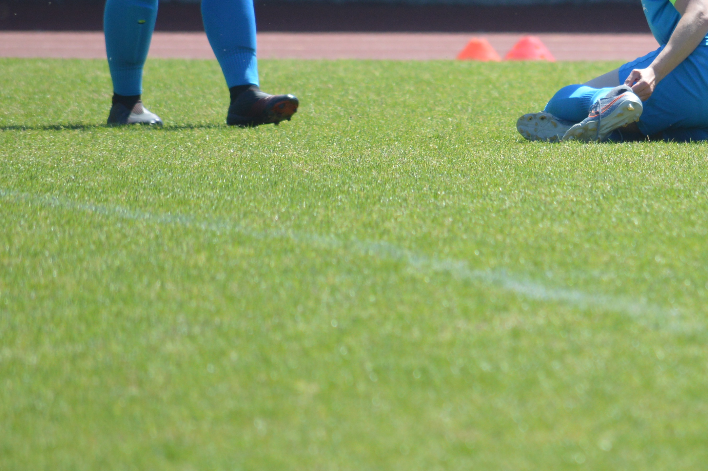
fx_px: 18469
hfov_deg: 2.2
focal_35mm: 940
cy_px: 7
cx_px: 625
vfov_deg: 1.5
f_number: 5.6
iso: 400
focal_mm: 300
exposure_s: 1/800
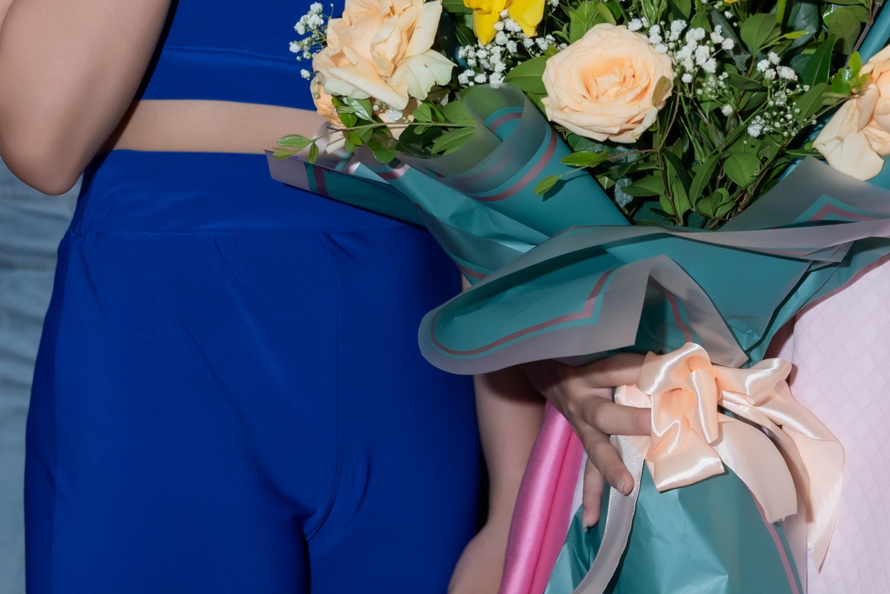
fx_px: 2744
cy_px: 86
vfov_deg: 12.3
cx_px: 528
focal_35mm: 111
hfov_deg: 18.4
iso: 640
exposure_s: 1/160
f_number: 3.5
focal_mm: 43
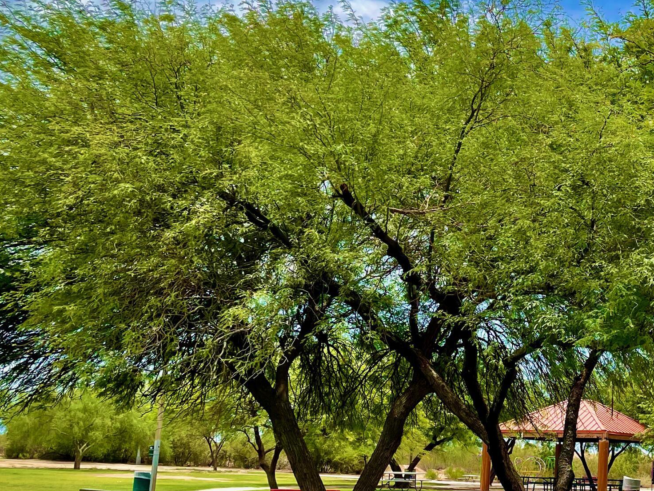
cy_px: 330
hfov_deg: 33.9
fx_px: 1001
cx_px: 609
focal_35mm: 53
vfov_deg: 27.3
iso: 32
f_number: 1.6
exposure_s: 1/2747
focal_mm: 4.2
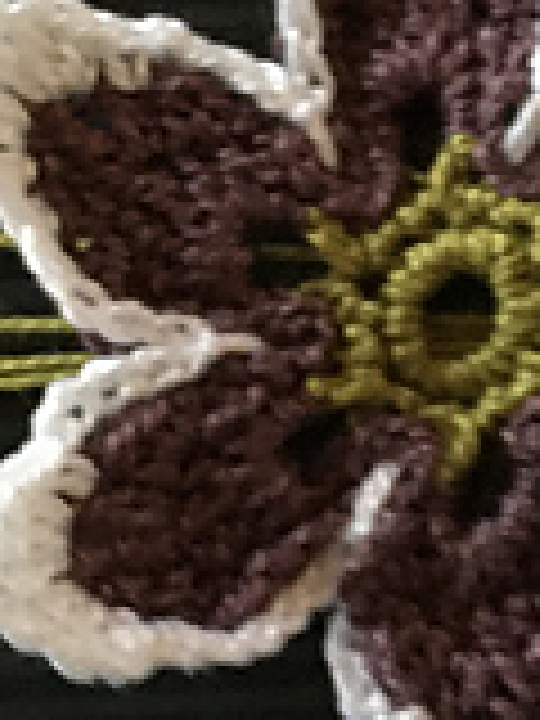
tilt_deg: -80.5
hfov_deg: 12.6
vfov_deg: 16.9
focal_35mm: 116
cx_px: 554
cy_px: 158
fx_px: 2413
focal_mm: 4.15
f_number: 2.2
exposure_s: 1/15
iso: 250
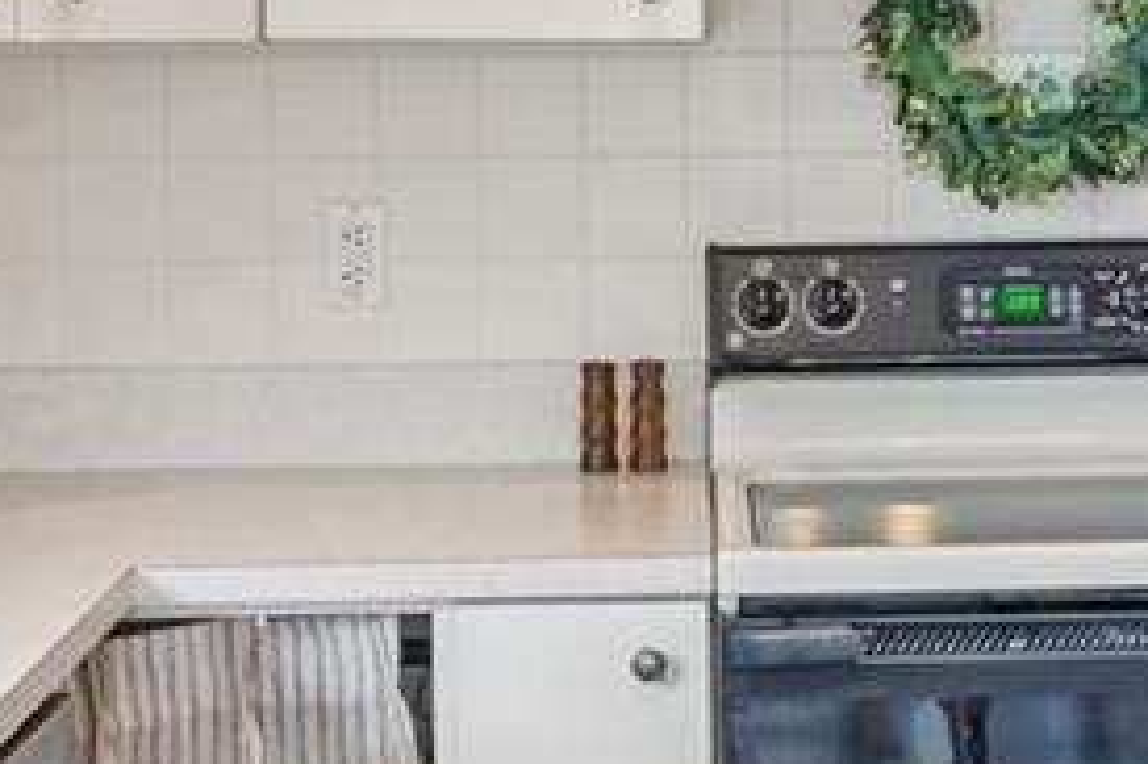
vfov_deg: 14.5
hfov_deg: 21.5
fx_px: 2964
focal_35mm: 93
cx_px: 977
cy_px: 42
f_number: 8
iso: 400
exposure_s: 1/40
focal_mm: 16
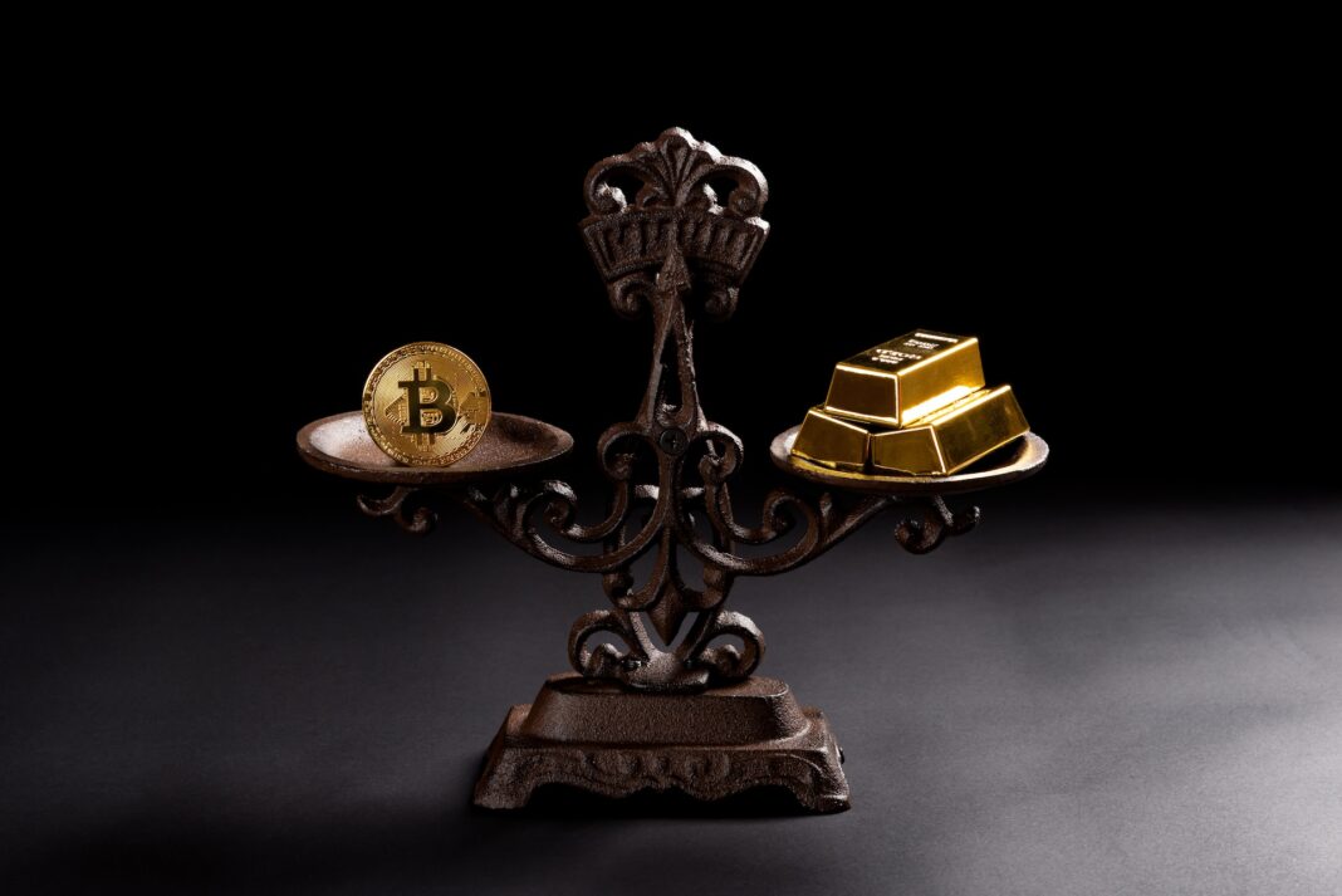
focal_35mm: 60
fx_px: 2237
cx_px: 671
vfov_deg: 22.6
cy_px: 448
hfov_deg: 33.4
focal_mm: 60
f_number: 16
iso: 250
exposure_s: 1/160
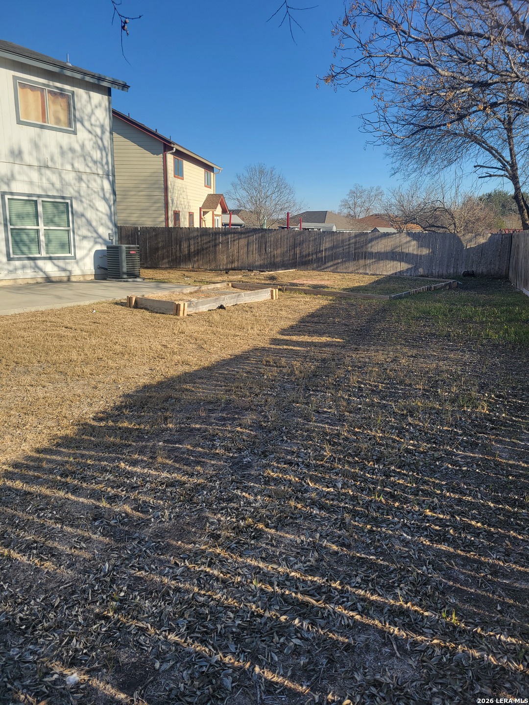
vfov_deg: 67.3
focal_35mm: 26
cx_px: 264
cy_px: 352
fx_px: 530
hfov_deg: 53.1
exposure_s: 1/1252
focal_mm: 5.4
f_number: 1.8
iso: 40
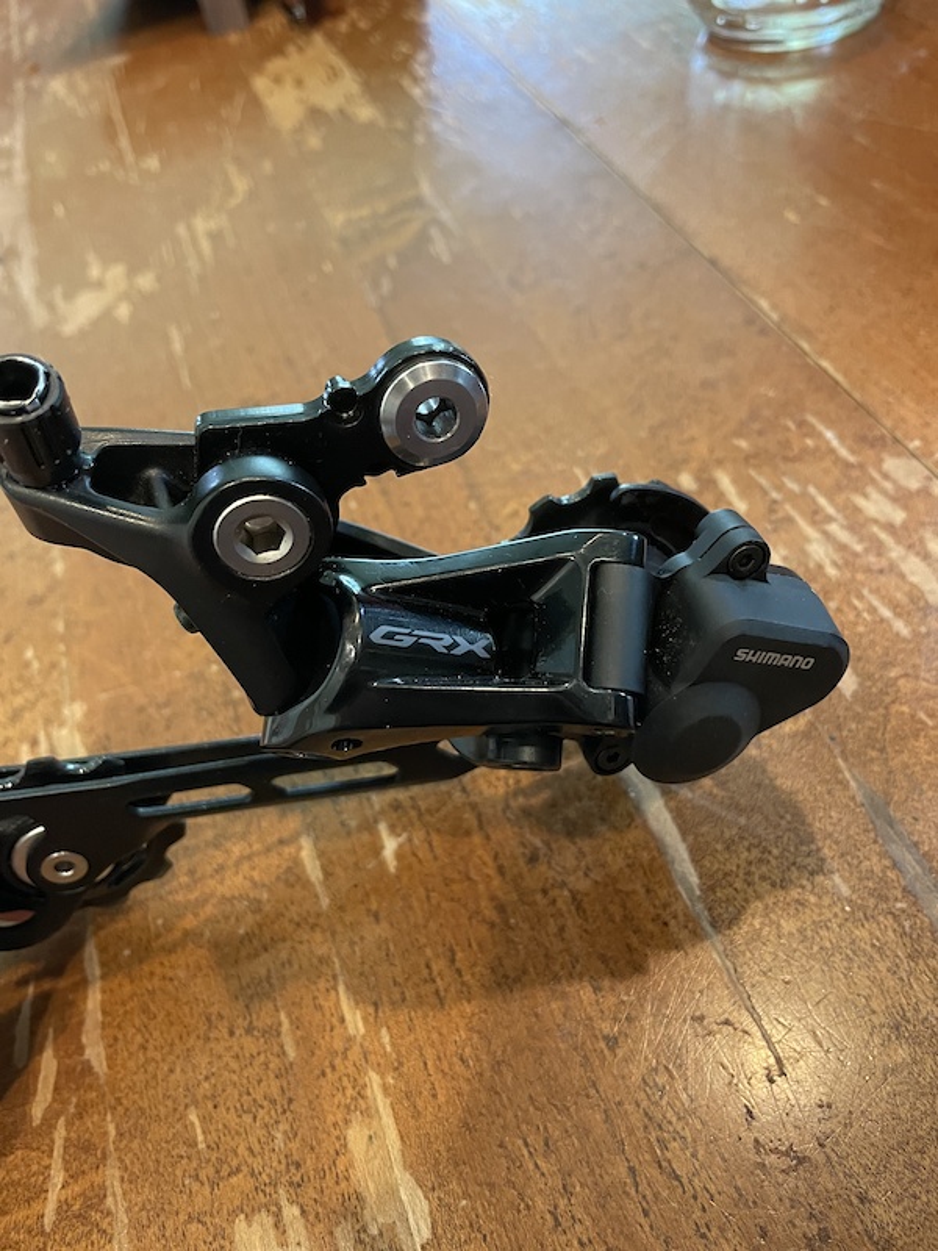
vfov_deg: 67.3
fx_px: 939
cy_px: 626
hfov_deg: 53.1
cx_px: 469
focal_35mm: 26
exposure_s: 1/40
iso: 500
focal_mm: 4.2
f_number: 1.6
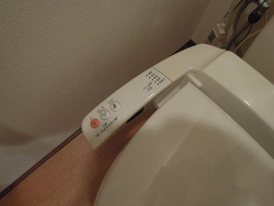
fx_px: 222
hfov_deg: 63.4
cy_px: 103
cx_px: 137
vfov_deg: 49.7
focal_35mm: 28
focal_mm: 5
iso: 220
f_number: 2.8
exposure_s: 1/30
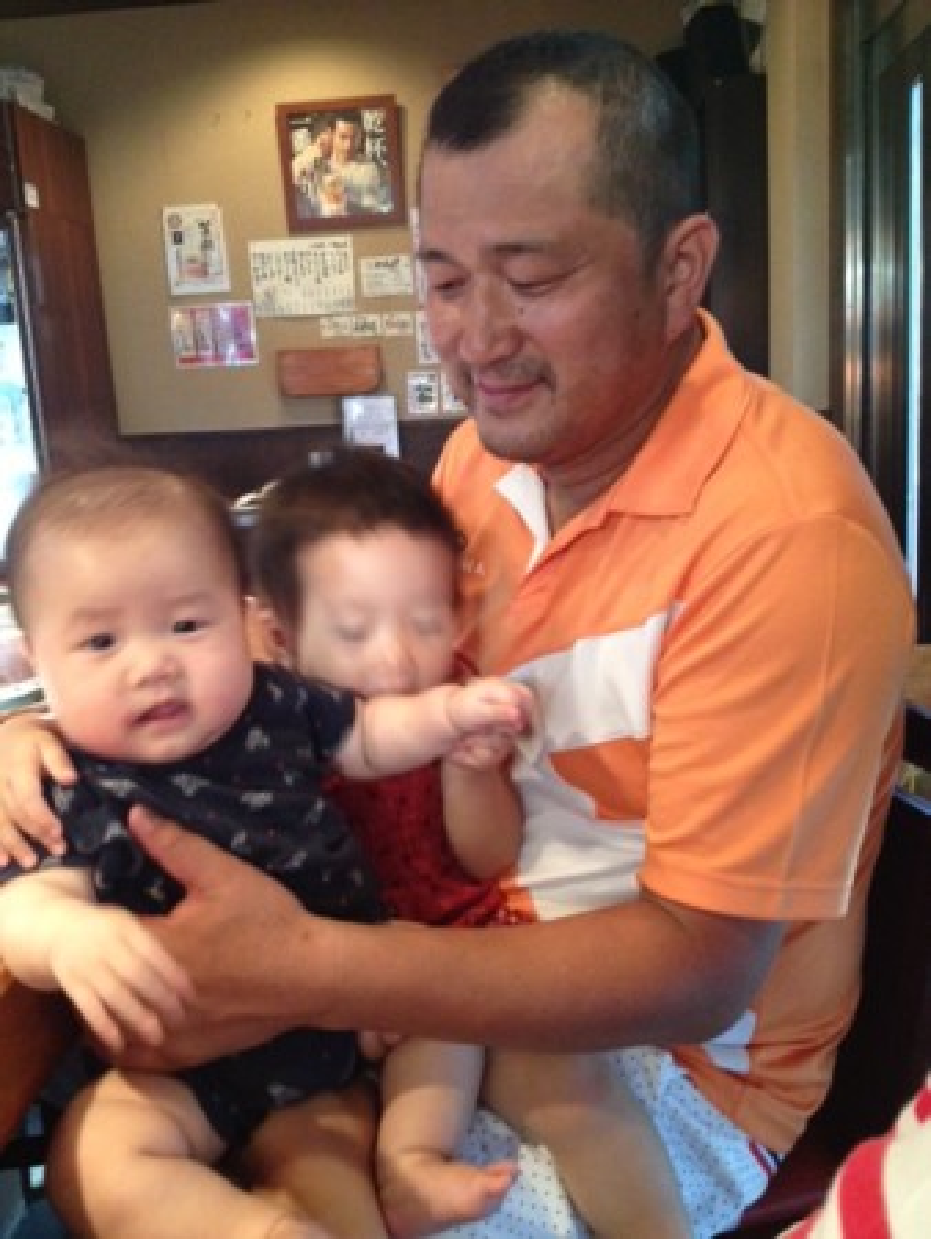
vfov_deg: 52.6
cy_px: 620
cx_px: 466
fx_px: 1254
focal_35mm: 35
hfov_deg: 40.7
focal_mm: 4.28
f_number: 2.4
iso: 320
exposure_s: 1/20
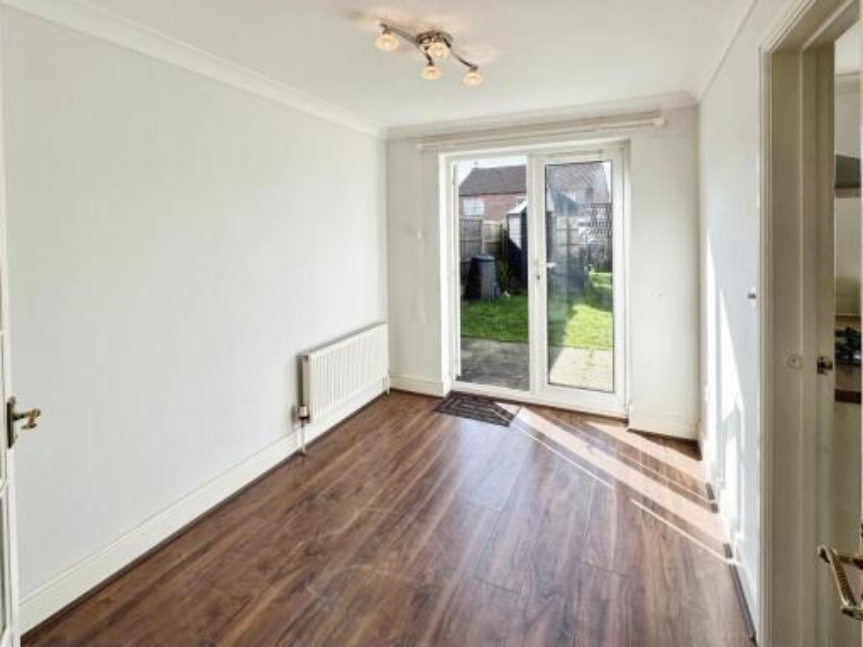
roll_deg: +0.8
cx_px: 424
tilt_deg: -7.9
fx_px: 399
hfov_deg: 94.5
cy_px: 341
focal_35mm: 16
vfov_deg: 78.0
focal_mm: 2.22
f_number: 2.2
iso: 40
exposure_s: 1/493
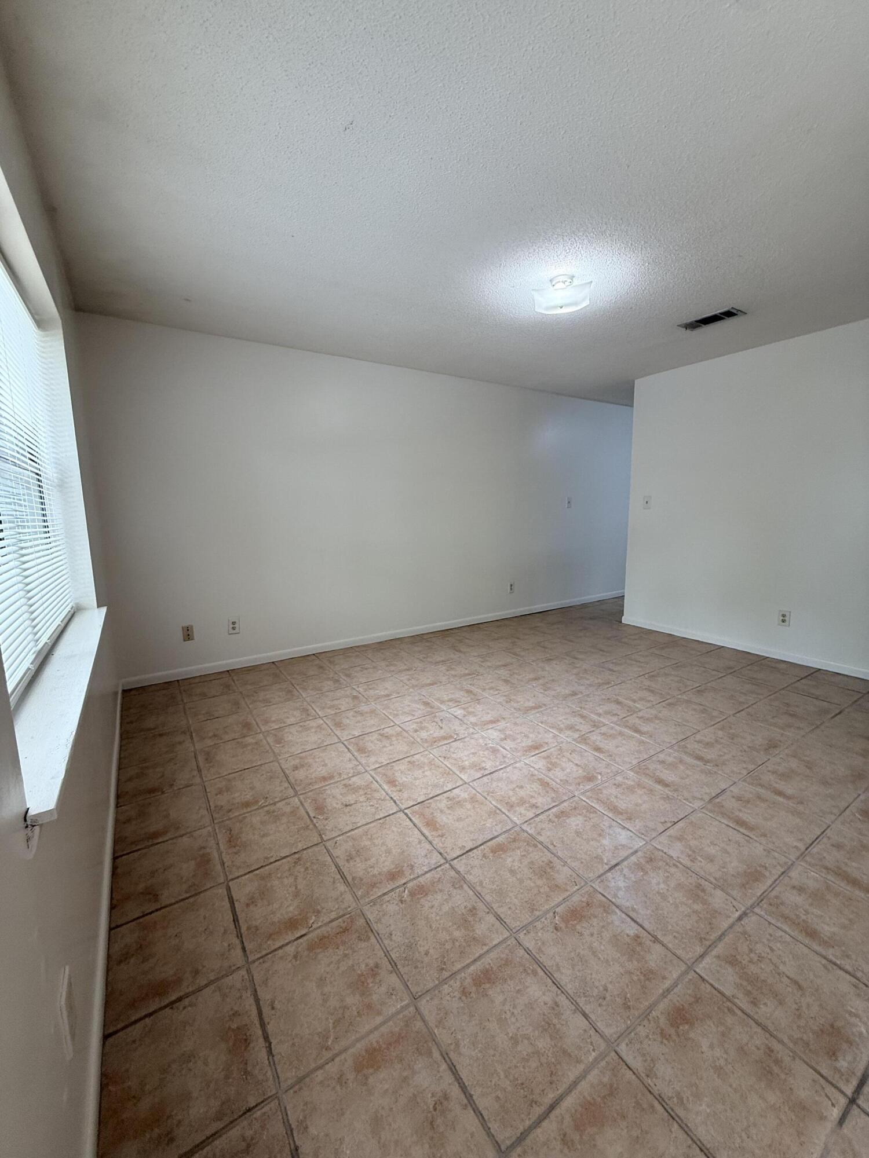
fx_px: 469
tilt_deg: -7.4
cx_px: 434
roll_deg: -0.8
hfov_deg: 85.7
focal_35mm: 14
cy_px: 579
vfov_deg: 102.1
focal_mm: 2.22
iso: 160
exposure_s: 1/99
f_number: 2.2
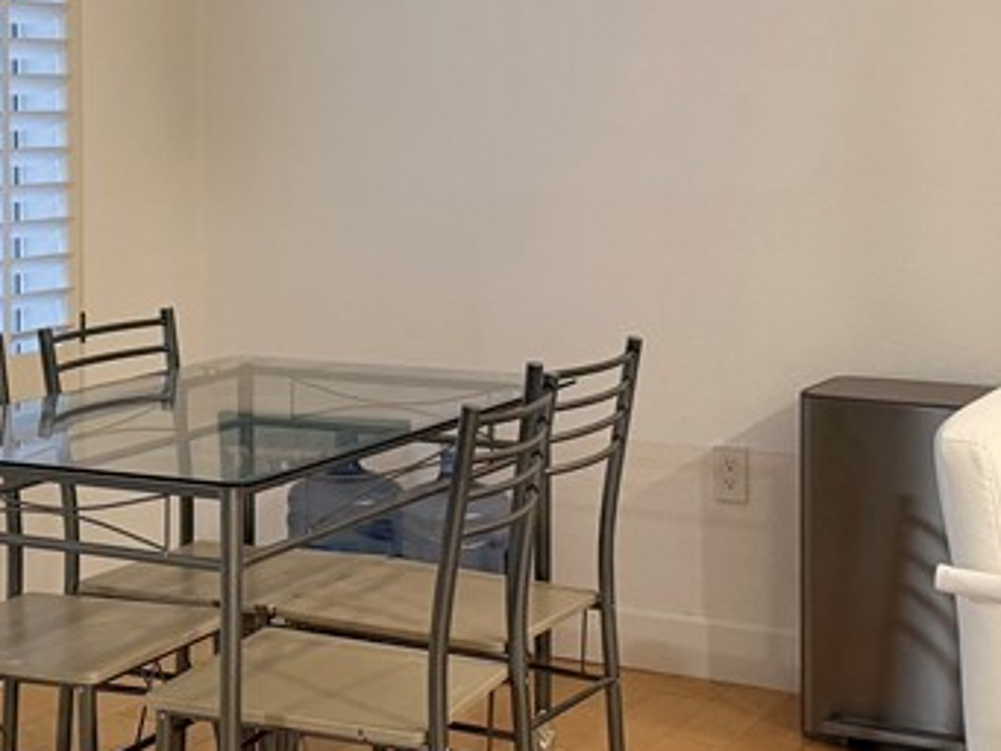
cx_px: 358
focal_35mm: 72
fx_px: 2083
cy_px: 158
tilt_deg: -2.9
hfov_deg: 26.9
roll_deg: +0.2
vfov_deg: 20.2
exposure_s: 1/60
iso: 400
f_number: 1.78
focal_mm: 6.76
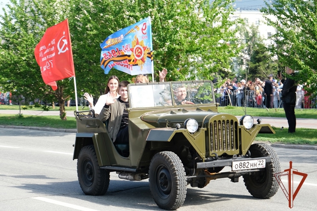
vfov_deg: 16.1
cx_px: 158
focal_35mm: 85
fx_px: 748
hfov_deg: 23.9
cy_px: 106
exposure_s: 1/220
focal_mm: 56.5
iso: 160
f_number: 5.6
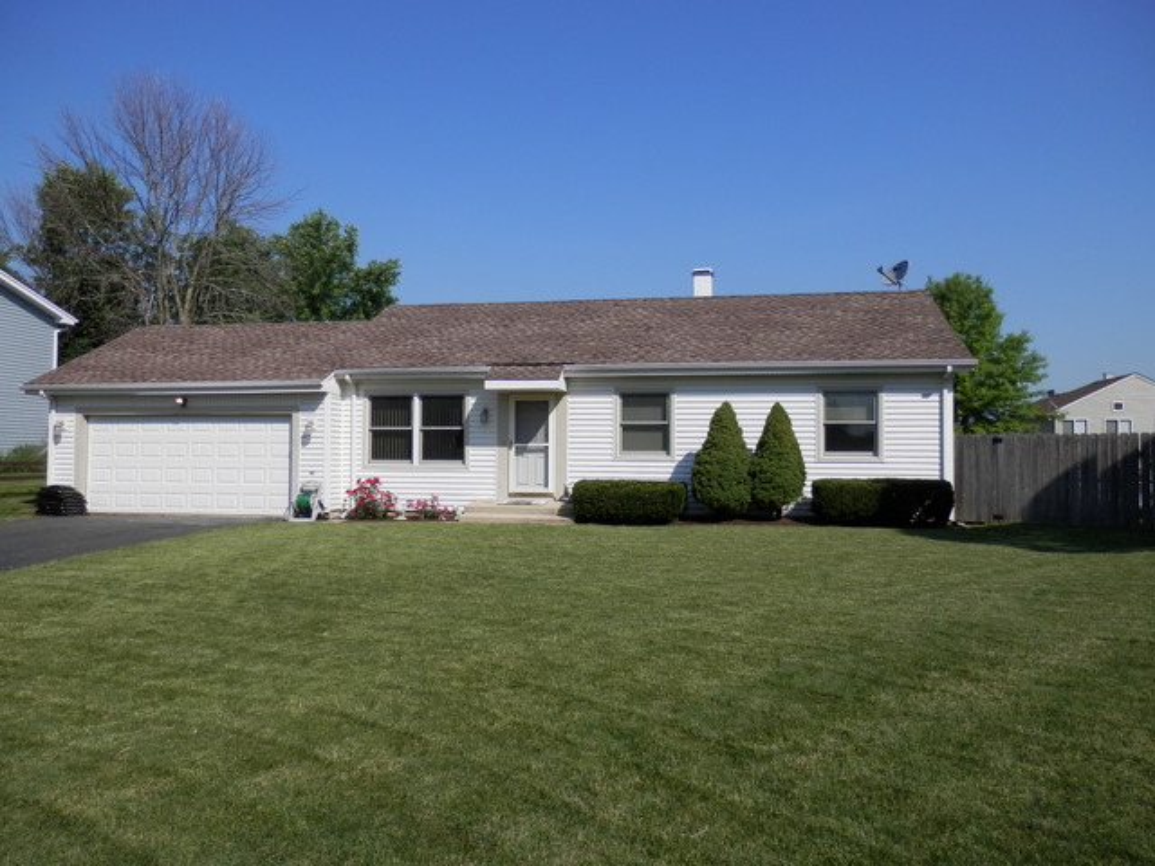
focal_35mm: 25
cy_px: 433
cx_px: 578
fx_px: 834
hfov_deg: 69.4
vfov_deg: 54.9
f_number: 8.7
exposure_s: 1/200
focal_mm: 4.5
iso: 80
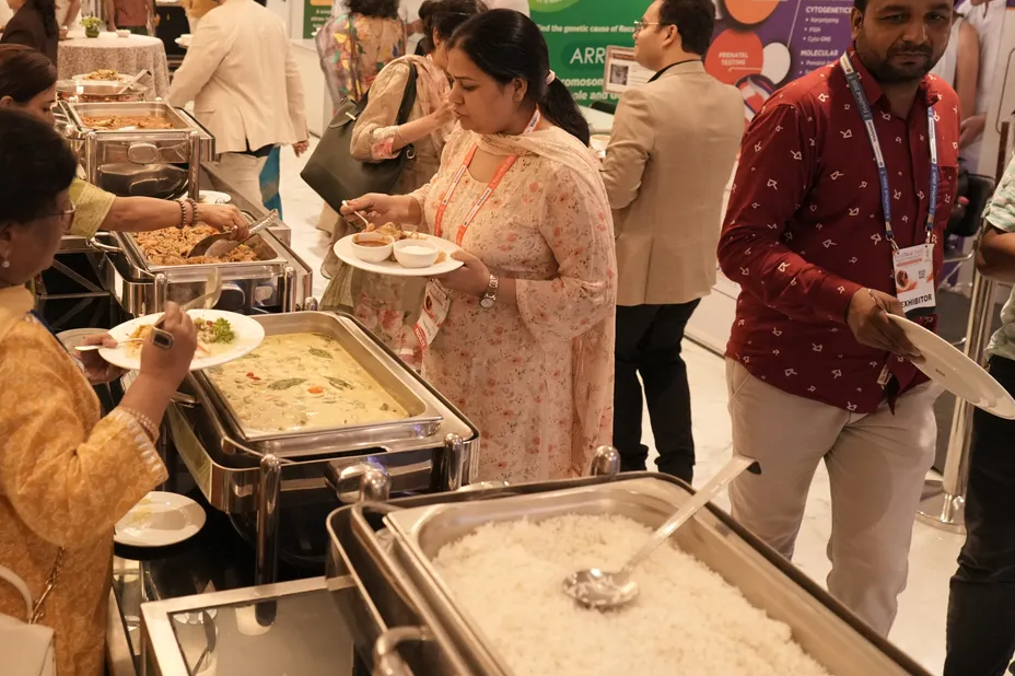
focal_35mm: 40
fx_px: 1127
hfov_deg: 47.5
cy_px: 225
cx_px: 324
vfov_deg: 33.1
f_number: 4
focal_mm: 29
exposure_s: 1/160
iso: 5000
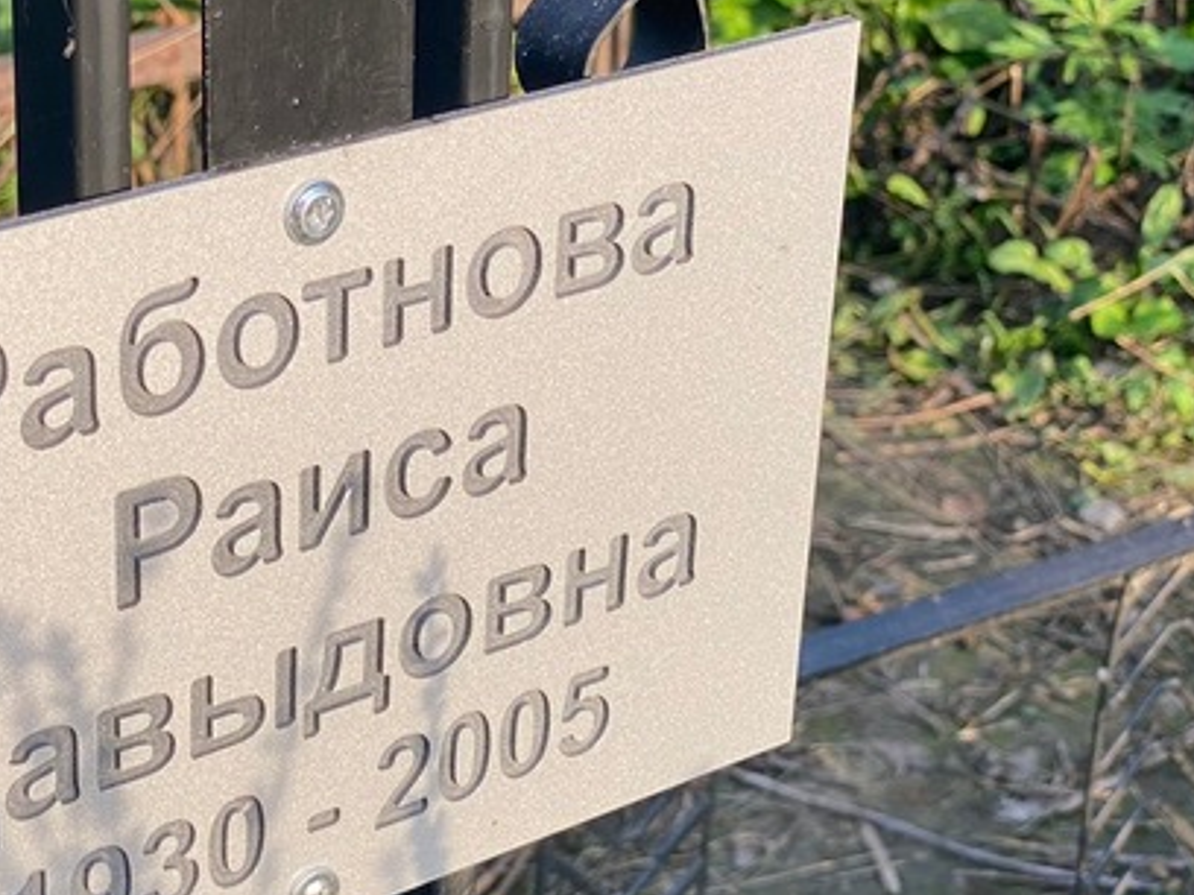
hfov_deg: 19.2
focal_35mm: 102
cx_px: 506
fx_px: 3518
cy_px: 638
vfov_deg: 14.5
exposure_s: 1/122
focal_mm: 6
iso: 20
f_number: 2
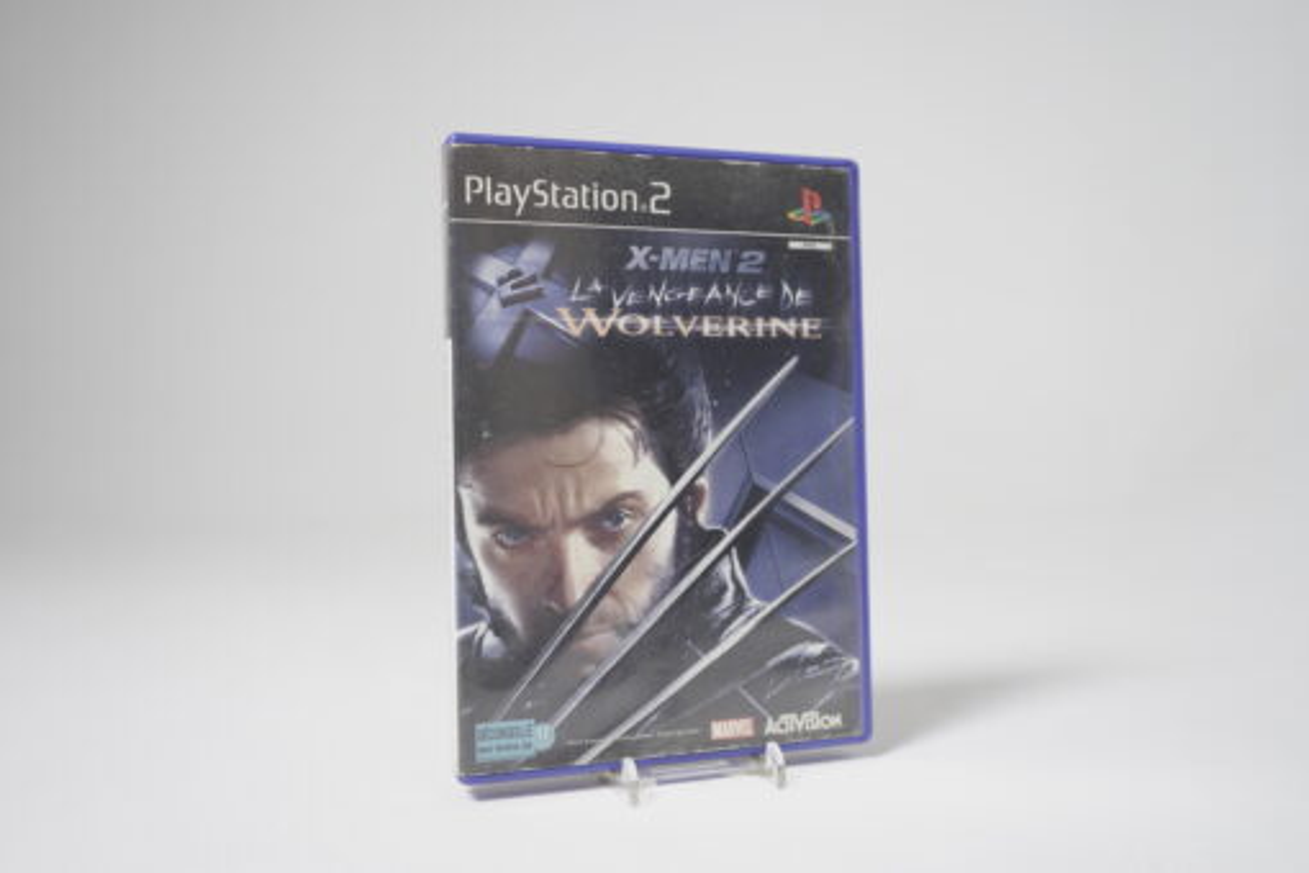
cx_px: 654
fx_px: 1163
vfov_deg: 41.1
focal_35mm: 32
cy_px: 436
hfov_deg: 58.7
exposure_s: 1/5
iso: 100
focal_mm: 32
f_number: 5
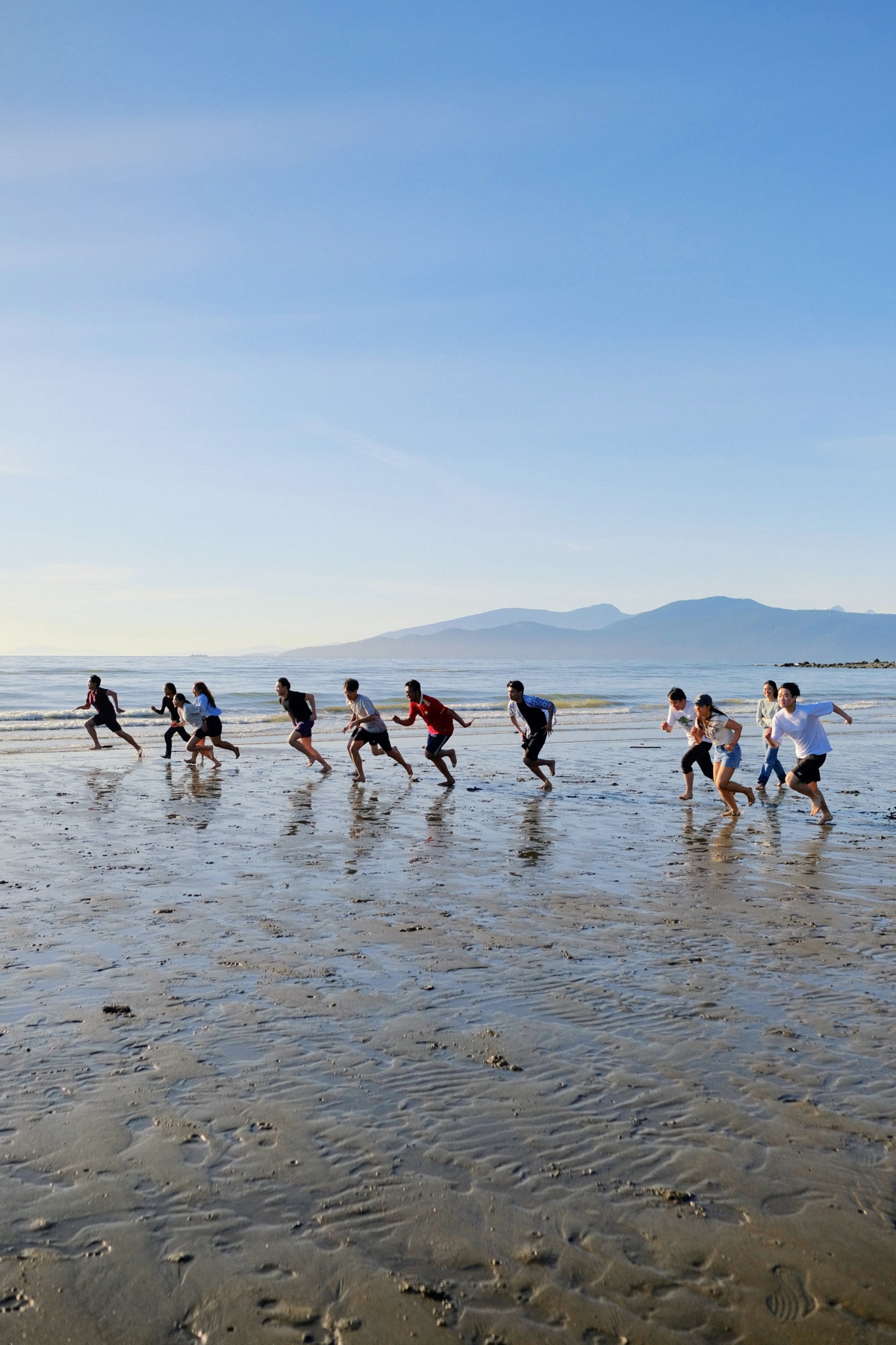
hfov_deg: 37.9
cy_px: 672
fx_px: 1307
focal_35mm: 35
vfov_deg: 54.4
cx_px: 448
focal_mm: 23
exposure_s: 1/4700
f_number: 3.2
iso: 400
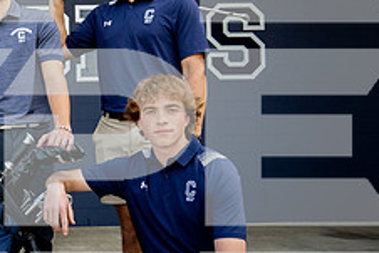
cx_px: -29
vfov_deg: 23.0
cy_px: 138
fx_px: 622
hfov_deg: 30.6
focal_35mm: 59
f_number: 6.3
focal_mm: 23
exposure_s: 1/800
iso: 1000
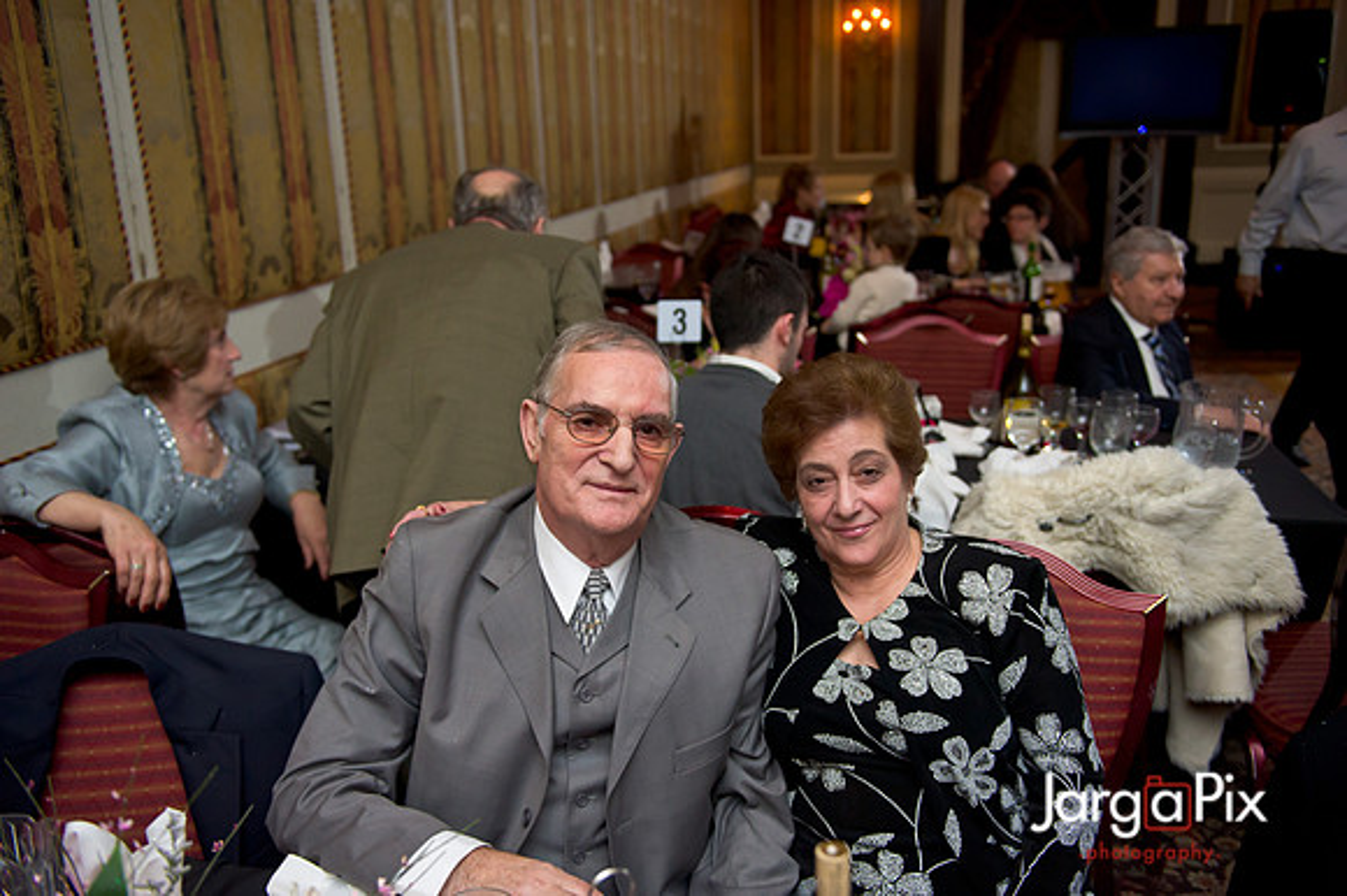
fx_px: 1197
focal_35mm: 32
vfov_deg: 41.1
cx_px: 674
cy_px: 448
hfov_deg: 58.7
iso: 1600
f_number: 3.2
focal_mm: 32
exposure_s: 1/125
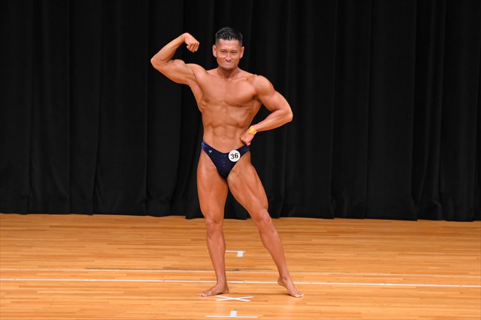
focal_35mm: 255
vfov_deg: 5.4
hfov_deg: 8.1
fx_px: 3405
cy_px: 160
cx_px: 240
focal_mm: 170
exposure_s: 1/400
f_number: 5.6
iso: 4000
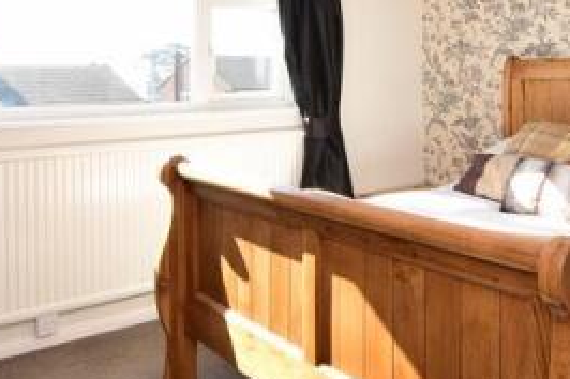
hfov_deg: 51.7
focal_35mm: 37
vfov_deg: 34.7
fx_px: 585
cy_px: 72
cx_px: 328
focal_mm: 10
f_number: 16
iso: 400
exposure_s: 1/30
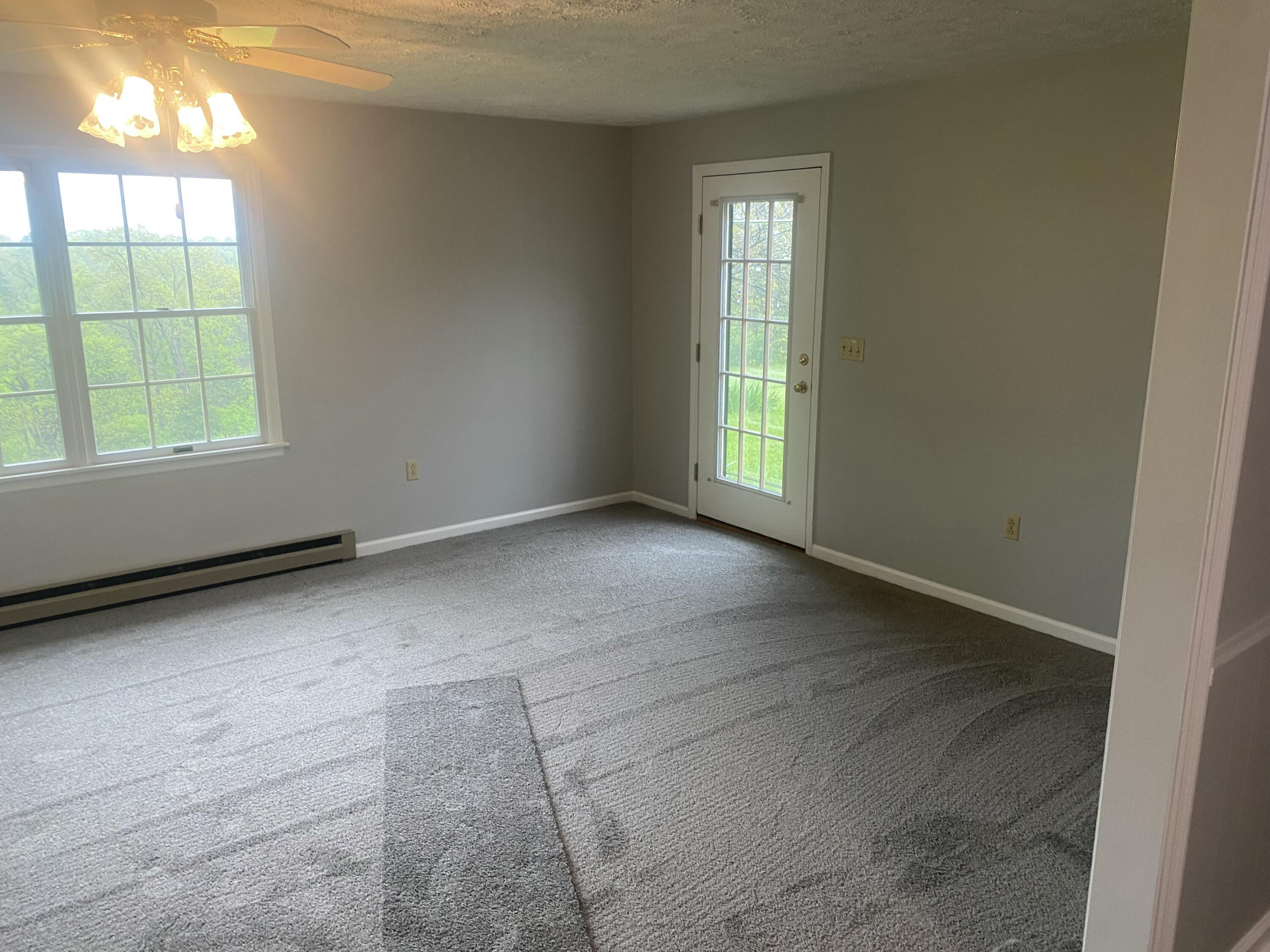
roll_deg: -0.1
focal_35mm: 26
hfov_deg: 67.3
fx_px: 954
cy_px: 476
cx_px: 635
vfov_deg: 53.1
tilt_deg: -12.2
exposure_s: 1/60
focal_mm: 4.25
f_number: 1.8
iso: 100
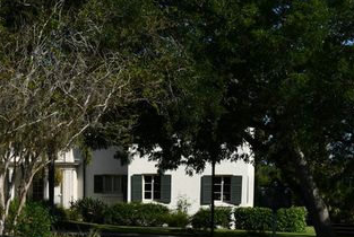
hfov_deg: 20.2
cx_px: 15
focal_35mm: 98
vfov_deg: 13.8
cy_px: 239
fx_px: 965
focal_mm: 24
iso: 100
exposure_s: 1/320
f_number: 9
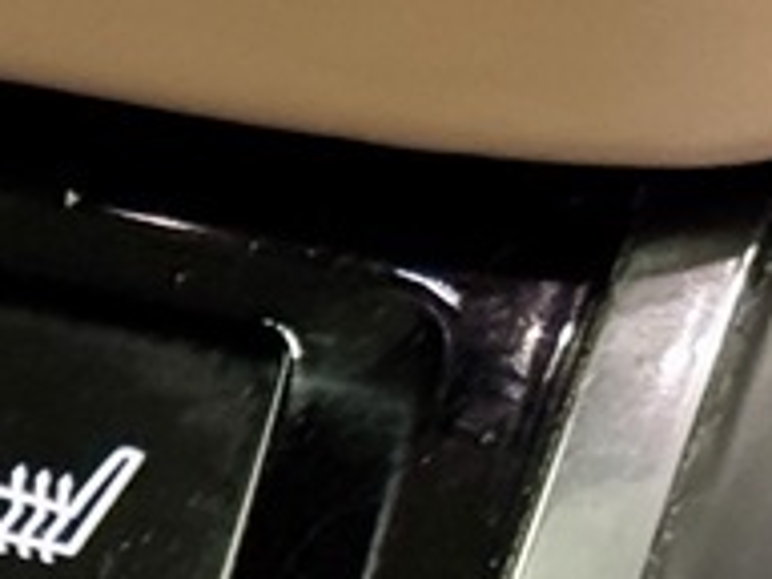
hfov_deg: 5.3
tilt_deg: -47.8
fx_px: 8029
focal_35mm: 360
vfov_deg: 4.0
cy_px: 1560
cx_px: -1037
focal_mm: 6.76
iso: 1000
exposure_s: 1/20
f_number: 1.78
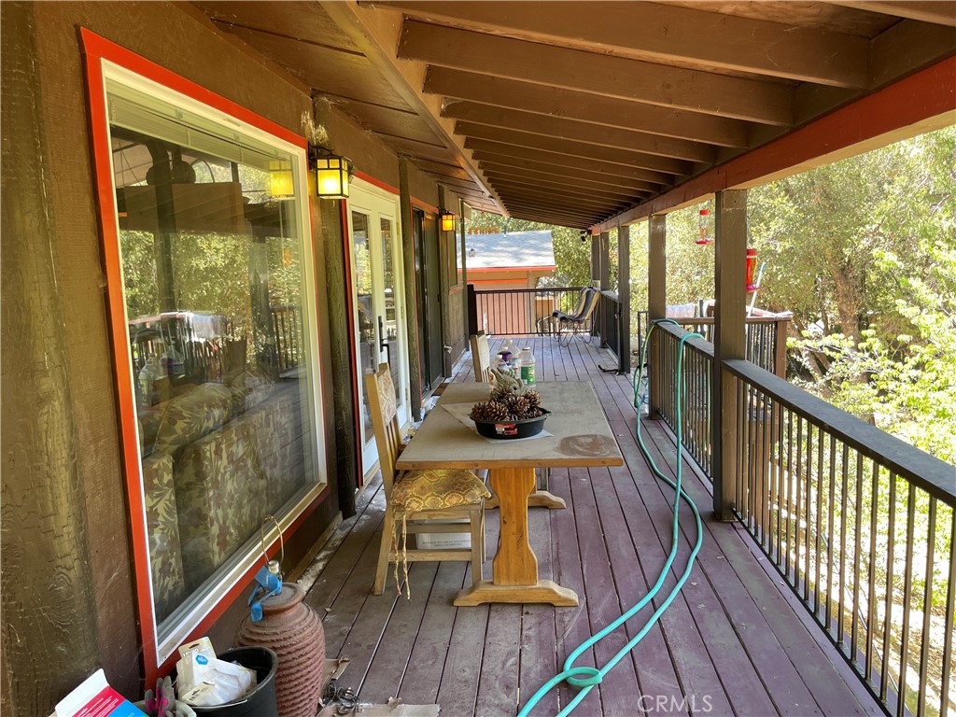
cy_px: 358
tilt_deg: -7.2
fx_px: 718
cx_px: 478
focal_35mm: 26
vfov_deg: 53.1
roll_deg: +1.8
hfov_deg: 67.3
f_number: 1.6
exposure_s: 1/121
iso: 80
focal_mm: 4.2
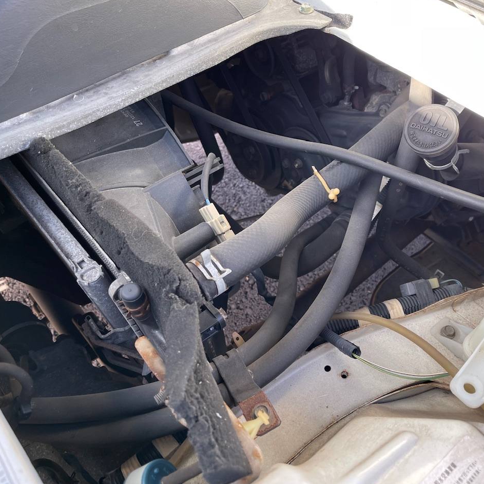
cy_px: 243
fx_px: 475
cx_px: 317
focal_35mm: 30
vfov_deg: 54.0
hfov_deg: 53.1
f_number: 1.6
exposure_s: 1/121
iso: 32
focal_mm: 5.1
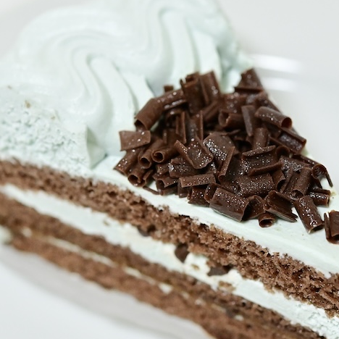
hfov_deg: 15.9
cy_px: 192
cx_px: 223
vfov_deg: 16.0
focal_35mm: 109
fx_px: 1208
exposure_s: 1/160
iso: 6400
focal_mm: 60
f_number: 5
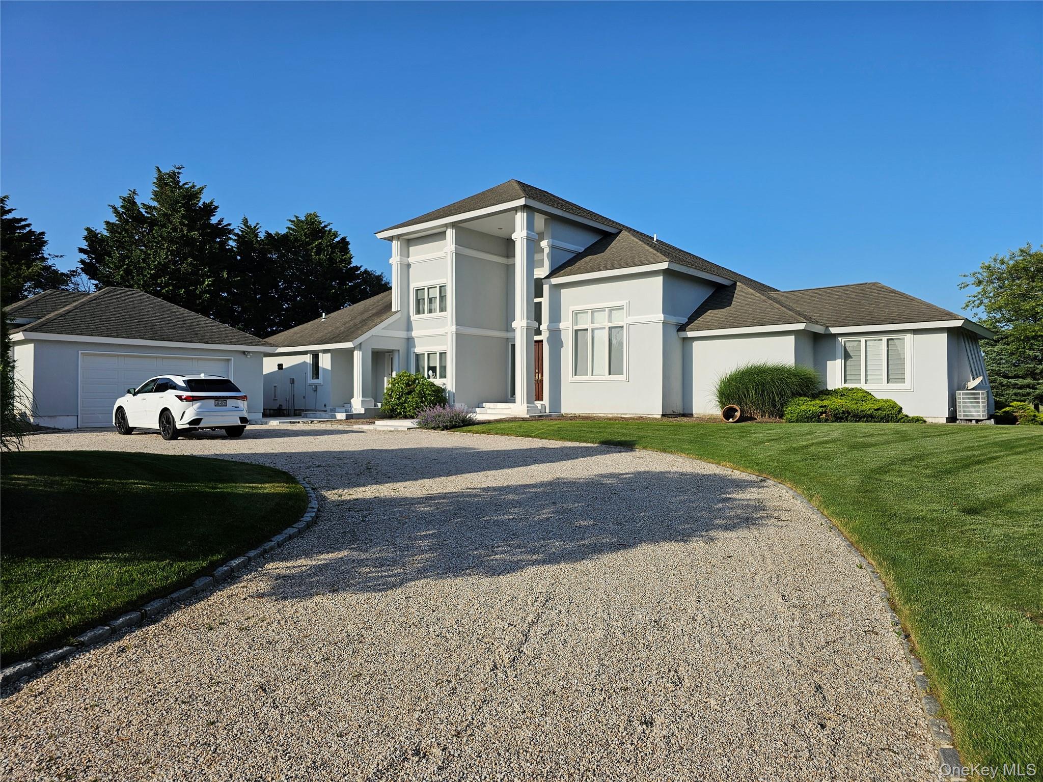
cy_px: 391
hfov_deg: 73.9
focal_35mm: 23
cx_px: 522
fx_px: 693
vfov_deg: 58.9
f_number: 1.7
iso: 10
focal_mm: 6.3
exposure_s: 1/1027
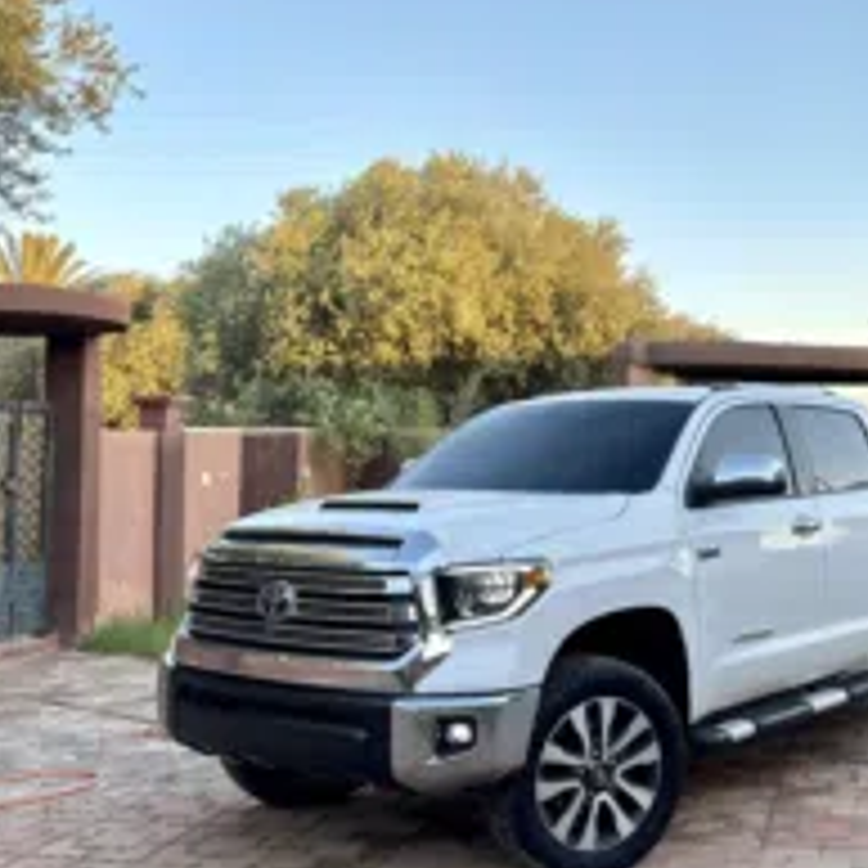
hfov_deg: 37.3
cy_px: 292
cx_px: 661
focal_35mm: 44
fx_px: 1248
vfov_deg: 37.9
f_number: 1.78
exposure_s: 1/283
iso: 100
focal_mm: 6.76
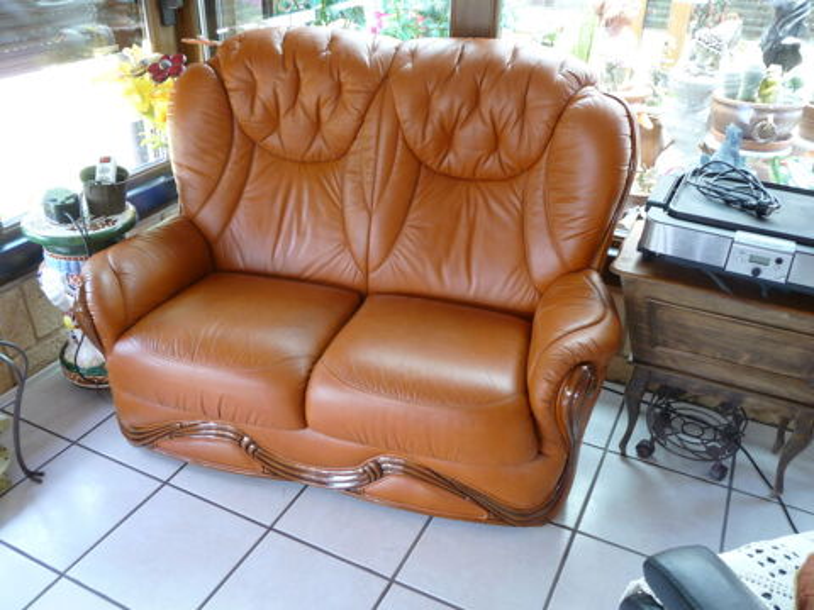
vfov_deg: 44.2
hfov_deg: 56.8
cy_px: 305
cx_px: 407
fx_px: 752
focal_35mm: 32
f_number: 3.5
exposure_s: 1/8
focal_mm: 5.3
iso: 100
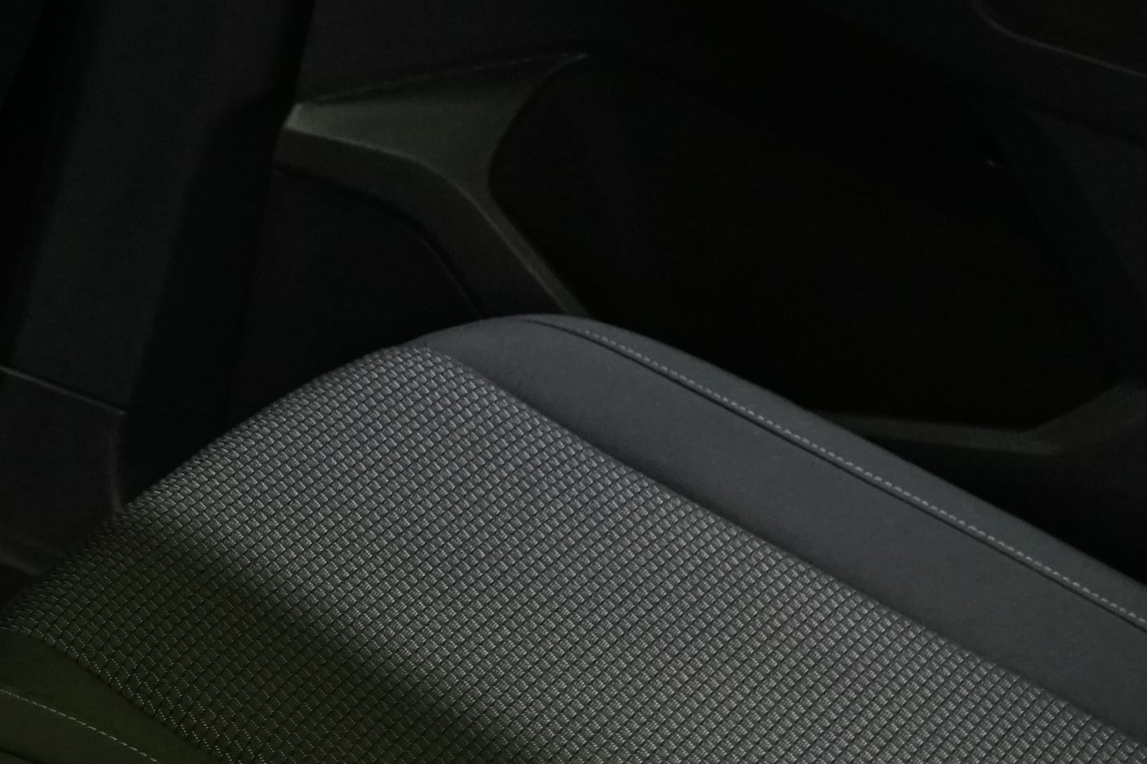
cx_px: -463
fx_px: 3568
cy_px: 1071
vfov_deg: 11.8
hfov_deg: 16.9
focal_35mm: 112
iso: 2000
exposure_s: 1/20
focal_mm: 31
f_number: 5
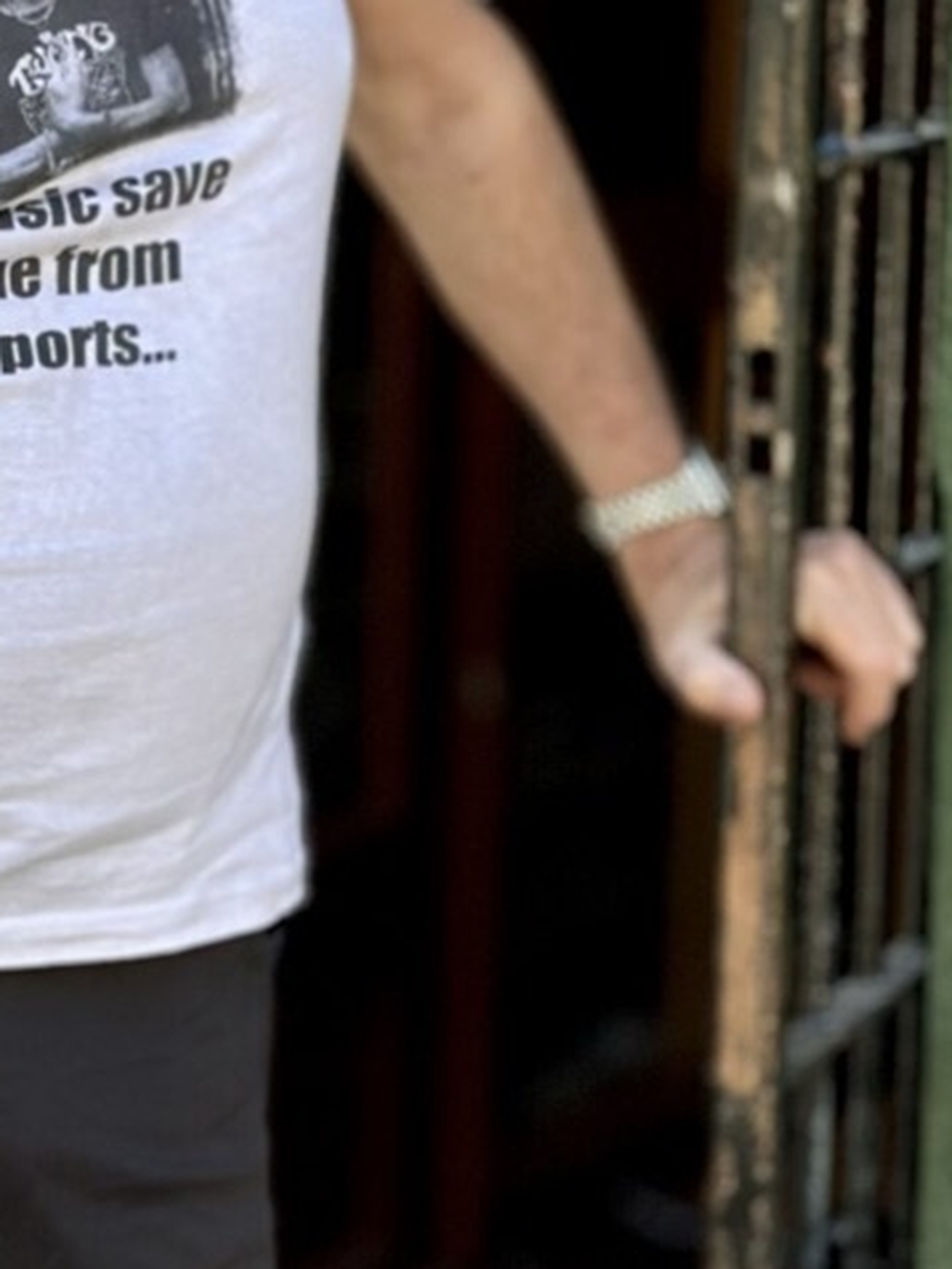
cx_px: 368
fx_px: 5535
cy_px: 801
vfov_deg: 13.1
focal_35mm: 151
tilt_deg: -9.7
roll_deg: -1.1
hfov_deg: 9.8
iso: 80
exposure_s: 1/491
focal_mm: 6.86
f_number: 1.78
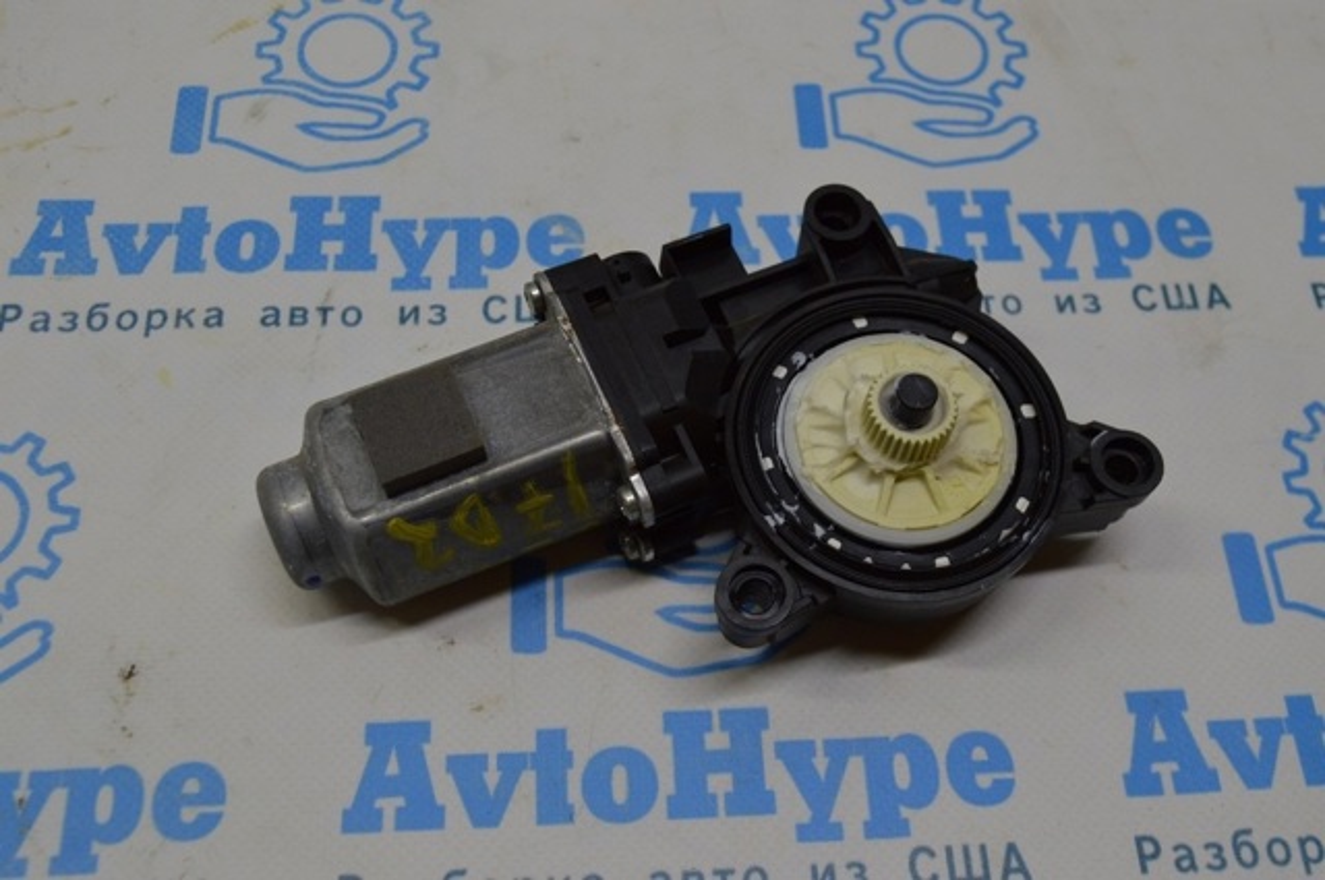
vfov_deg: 35.4
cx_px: 662
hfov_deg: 51.3
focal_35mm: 38
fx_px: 1378
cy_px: 440
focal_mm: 25
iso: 400
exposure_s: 1/80
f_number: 8
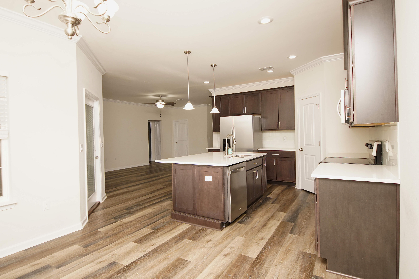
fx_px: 210
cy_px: 140
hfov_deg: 90.0
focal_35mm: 18
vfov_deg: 67.4
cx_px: 210
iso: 500
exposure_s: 1/60
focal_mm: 12
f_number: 4.5
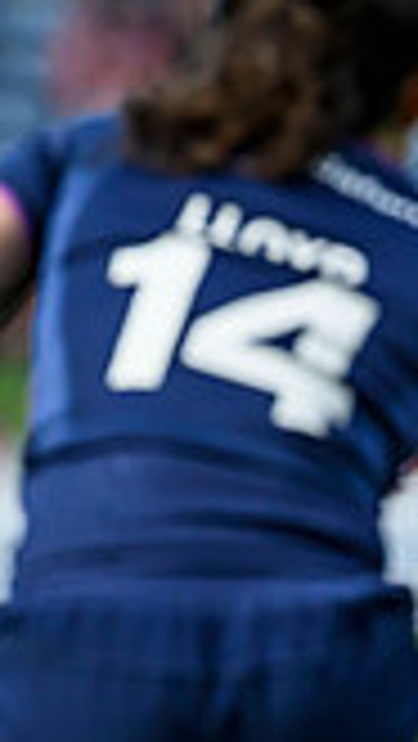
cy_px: 496
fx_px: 34508
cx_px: 1391
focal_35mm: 1754
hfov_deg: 0.7
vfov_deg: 1.2
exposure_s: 1/5000
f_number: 4
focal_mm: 400
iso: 500
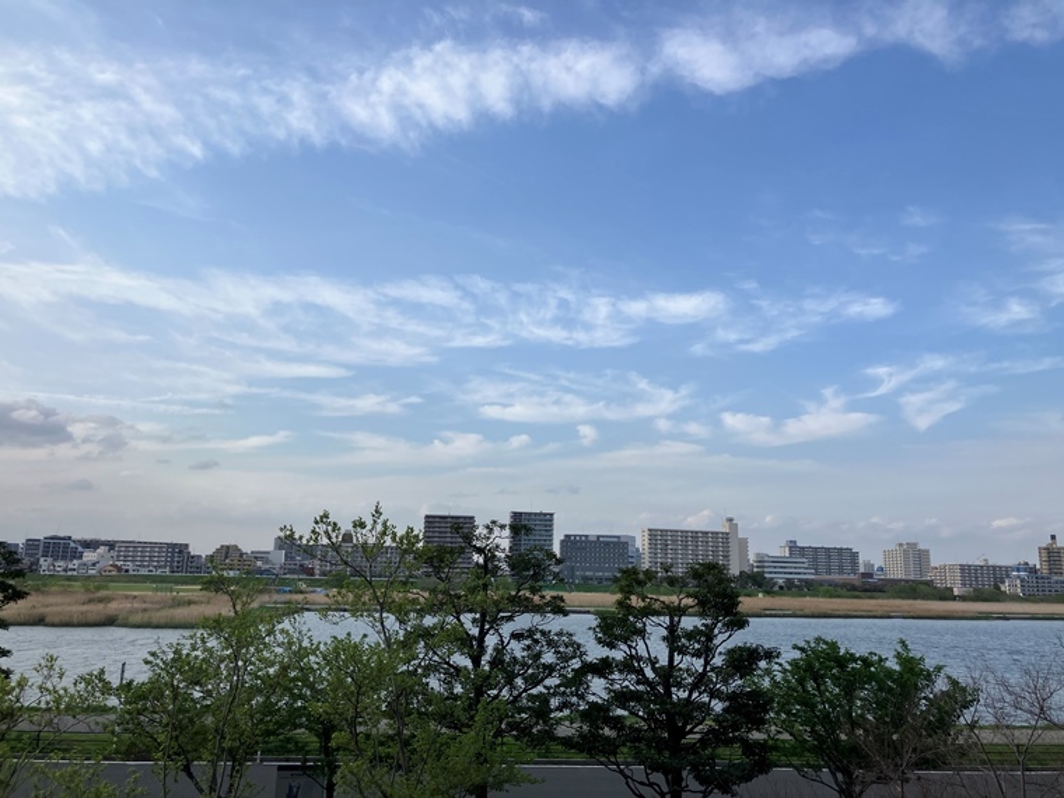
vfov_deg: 49.7
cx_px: 532
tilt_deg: +12.1
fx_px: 861
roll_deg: -0.5
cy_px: 399
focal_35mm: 28
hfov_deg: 63.4
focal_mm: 3.99
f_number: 1.8
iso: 32
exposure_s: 1/1621
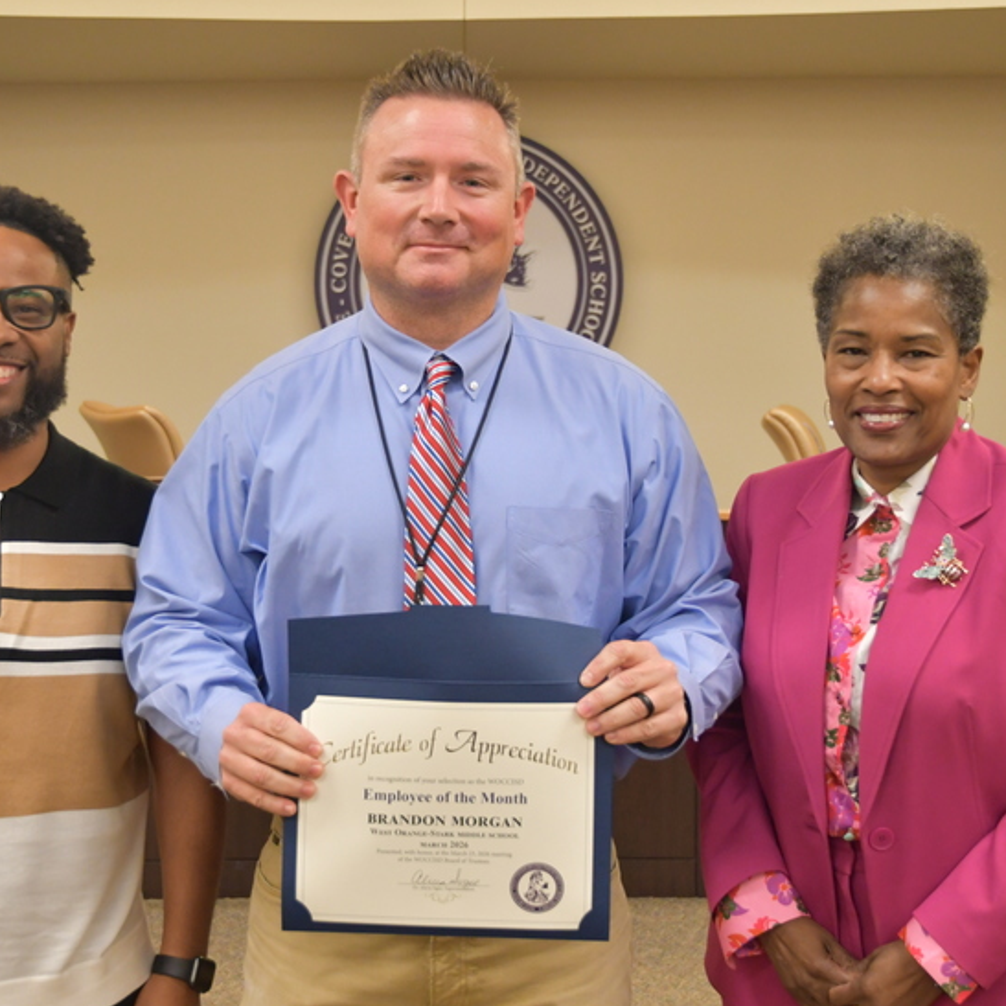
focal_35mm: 62
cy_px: 514
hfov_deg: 27.7
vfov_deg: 27.7
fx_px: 2039
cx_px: 421
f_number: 3
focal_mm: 26
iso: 1000
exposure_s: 1/200
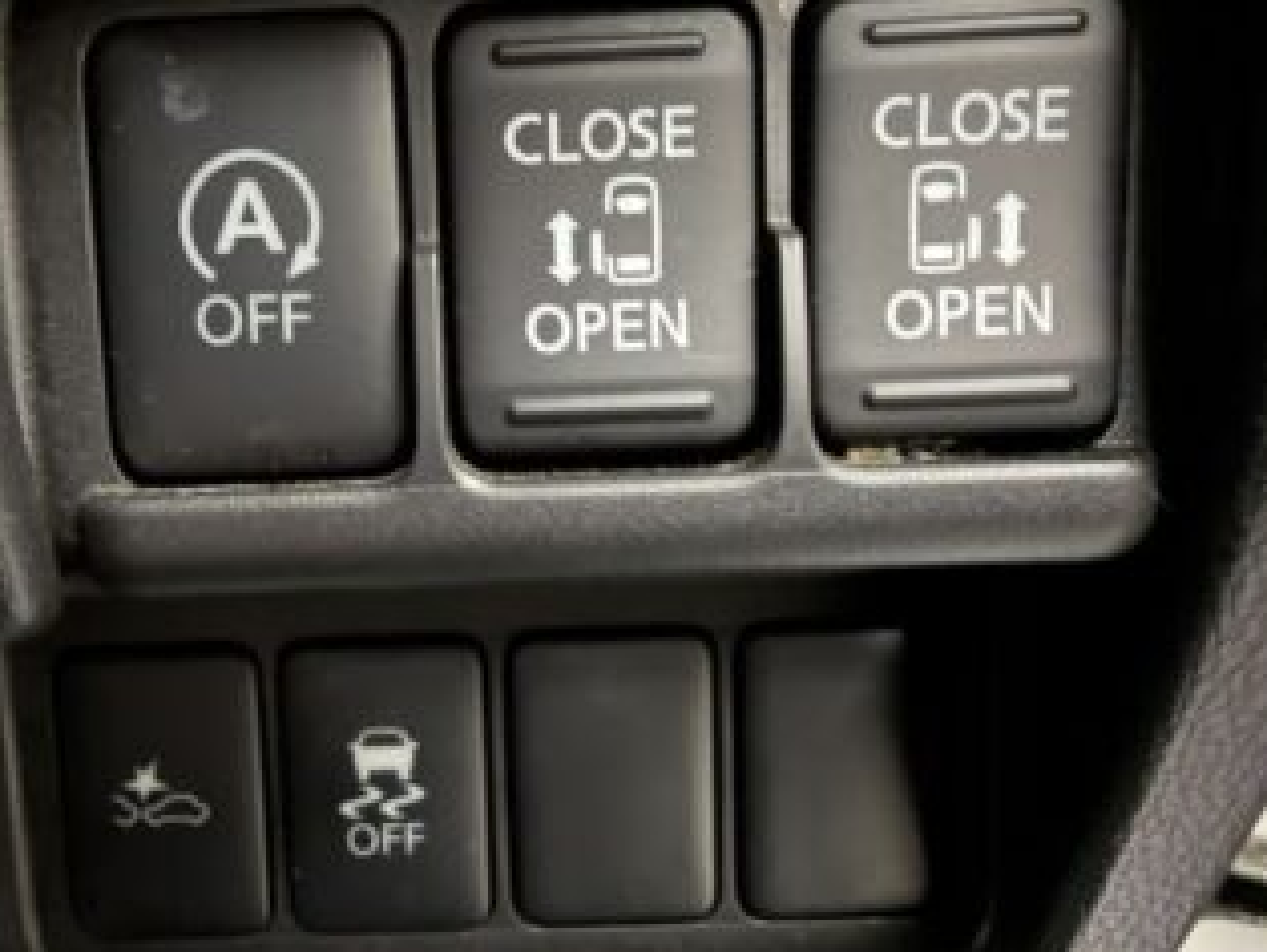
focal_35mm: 29
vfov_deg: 48.2
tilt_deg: -15.5
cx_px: 613
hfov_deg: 61.6
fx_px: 1062
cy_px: 526
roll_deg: +4.0
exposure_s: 1/15
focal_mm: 2.22
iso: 640
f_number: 2.2
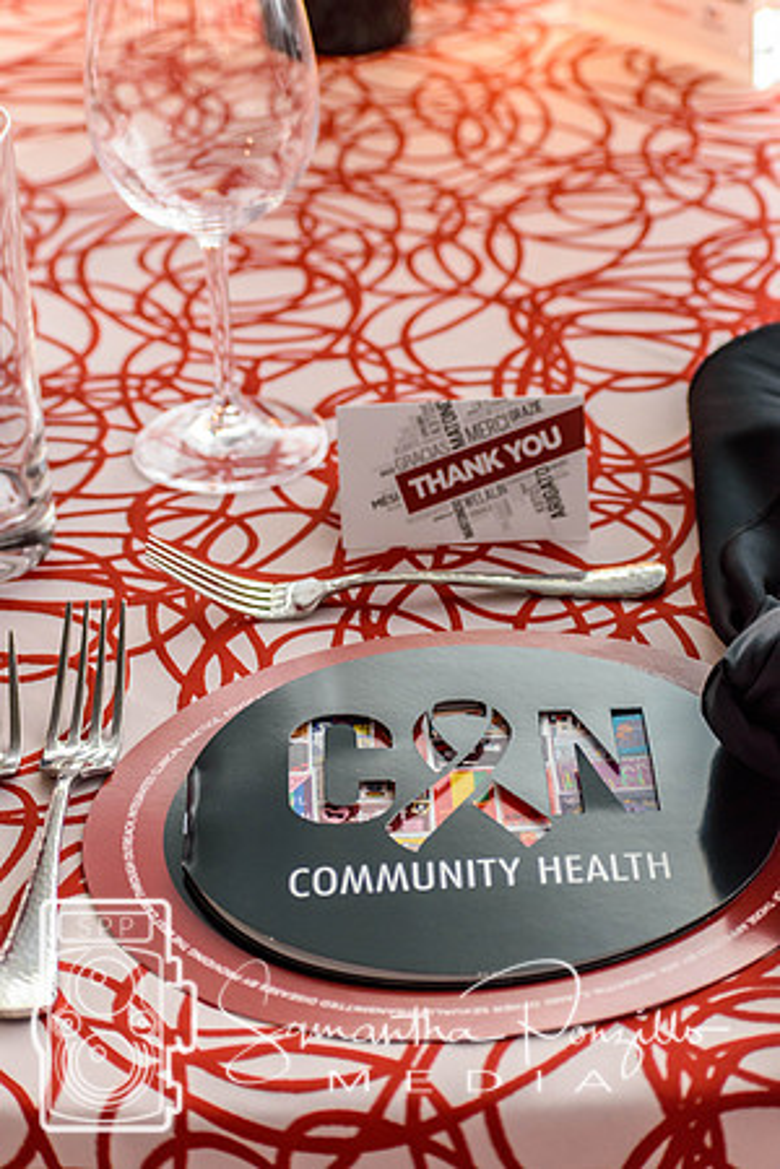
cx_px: 390
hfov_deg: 13.0
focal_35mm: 105
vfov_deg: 19.5
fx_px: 3412
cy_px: 584
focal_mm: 70
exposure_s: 1/125
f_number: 4.5
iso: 900
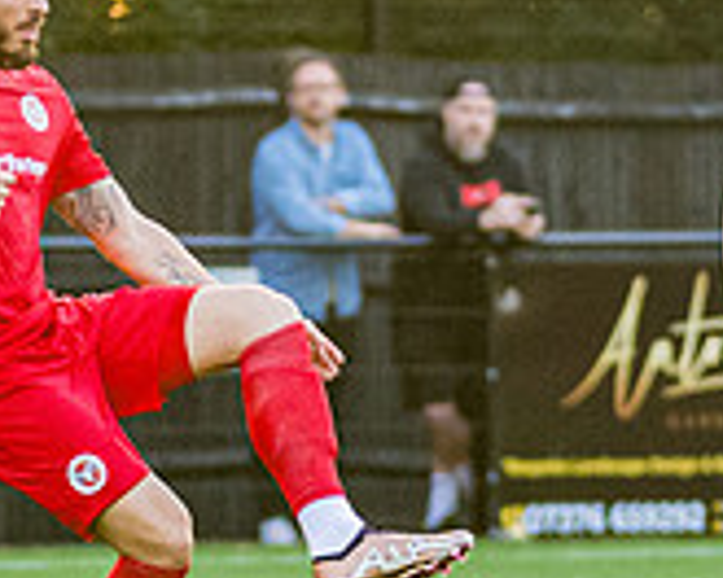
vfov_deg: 1.3
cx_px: 315
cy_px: 281
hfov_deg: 1.6
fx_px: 25143
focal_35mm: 1175
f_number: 2.8
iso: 1250
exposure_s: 1/1250
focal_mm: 160
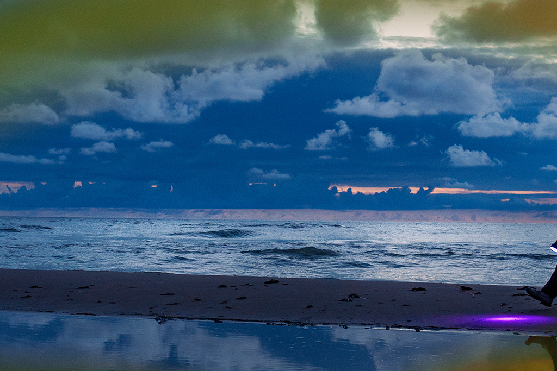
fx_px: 1269
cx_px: 287
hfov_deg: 24.8
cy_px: 270
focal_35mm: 82
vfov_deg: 16.6
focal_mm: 35
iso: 1250
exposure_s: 1/250
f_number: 5.6
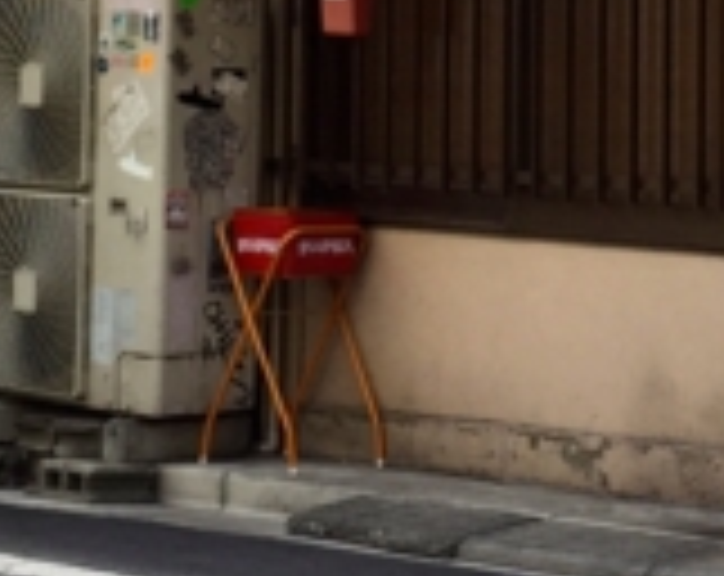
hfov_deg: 13.5
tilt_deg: +3.9
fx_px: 3014
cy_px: -189
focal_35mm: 141
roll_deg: -1.0
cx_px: 773
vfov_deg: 10.6
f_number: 2.2
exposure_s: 1/120
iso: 32
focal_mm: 4.15
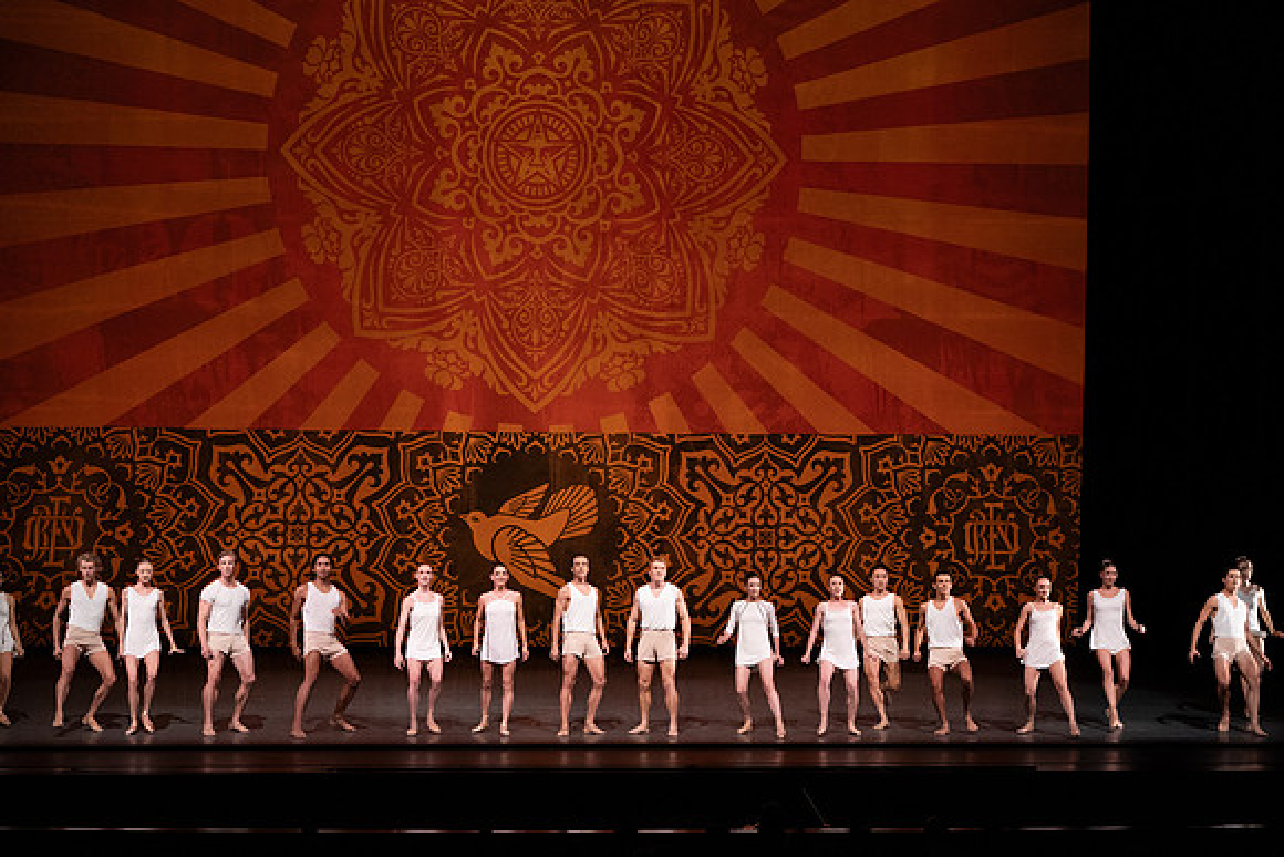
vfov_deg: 13.7
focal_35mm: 100
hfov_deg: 20.4
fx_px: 3567
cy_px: 428
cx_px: 642
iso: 6400
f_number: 6.3
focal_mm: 100
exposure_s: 1/400
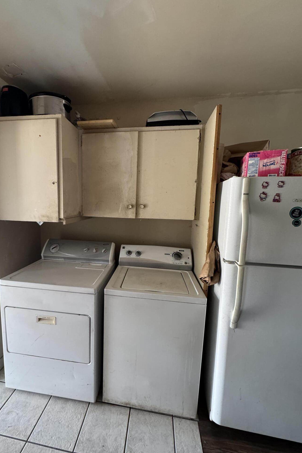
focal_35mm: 15
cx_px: 128
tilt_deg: -7.1
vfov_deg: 100.4
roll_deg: -0.9
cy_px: 226
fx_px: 189
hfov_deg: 76.8
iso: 320
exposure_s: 1/72
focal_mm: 2.22
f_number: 2.2
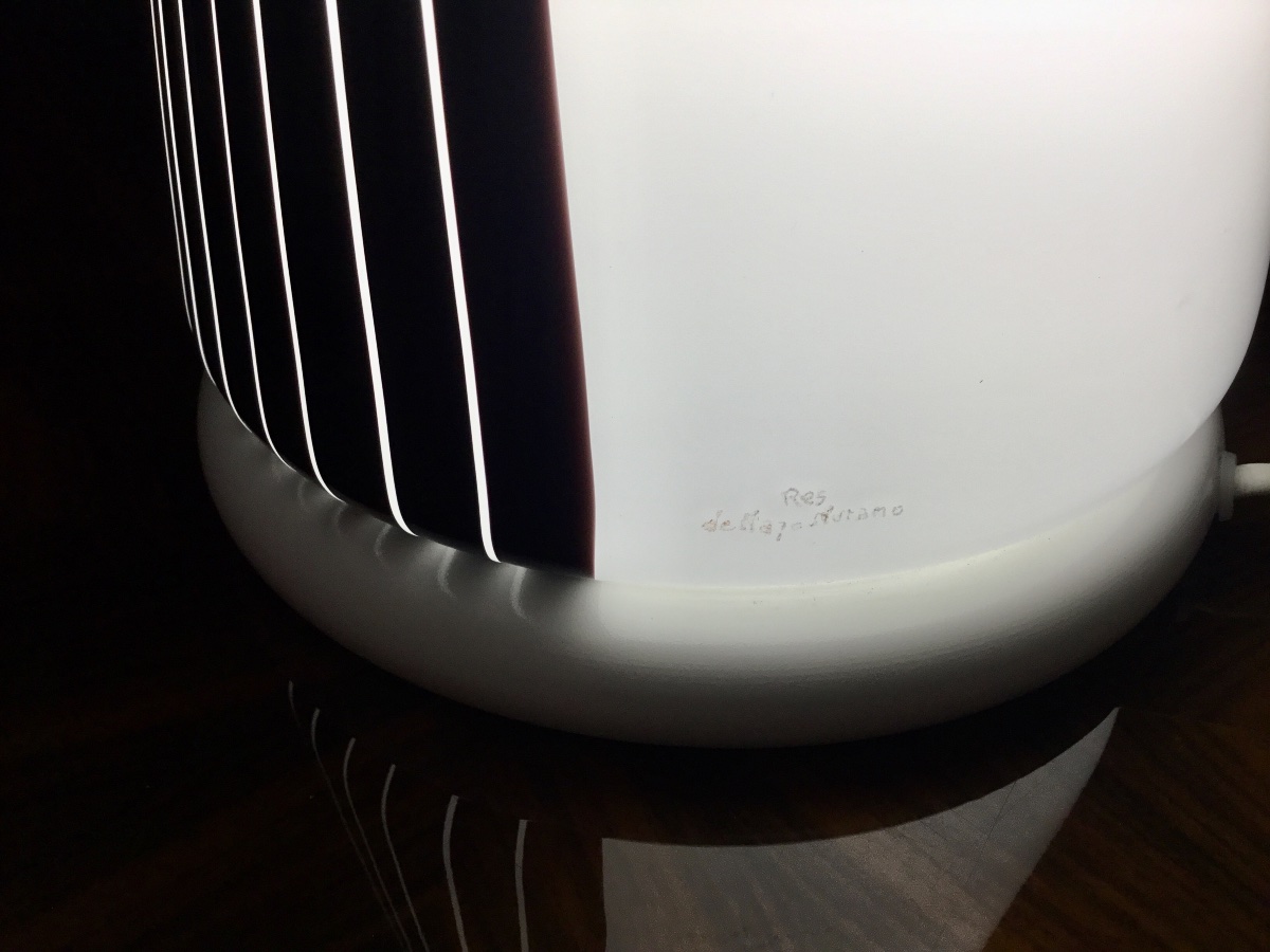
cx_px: 635
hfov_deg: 58.4
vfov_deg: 45.4
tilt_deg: -36.7
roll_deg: +0.7
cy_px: 476
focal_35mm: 31
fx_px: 1137
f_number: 2.4
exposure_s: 1/100
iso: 40
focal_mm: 3.3
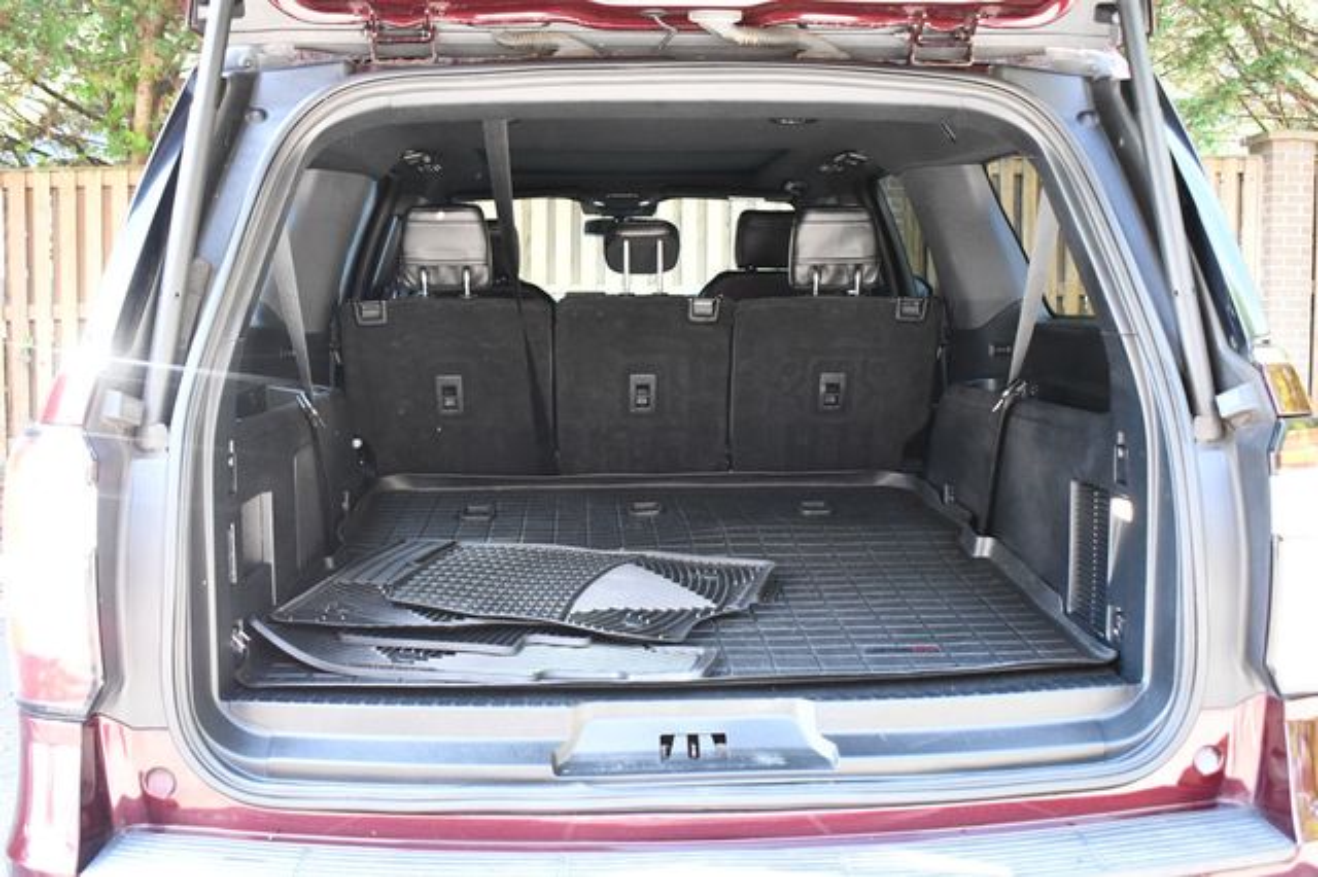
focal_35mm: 37
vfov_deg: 35.9
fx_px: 1354
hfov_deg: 51.9
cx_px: 659
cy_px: 438
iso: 2200
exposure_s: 1/125
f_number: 4
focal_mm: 25
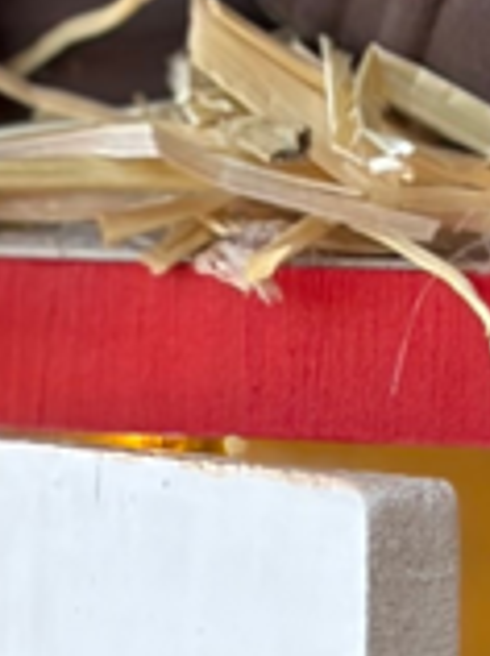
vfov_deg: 5.0
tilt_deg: -5.6
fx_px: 7475
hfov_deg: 3.7
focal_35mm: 395
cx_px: 727
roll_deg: -1.7
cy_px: 1038
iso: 32
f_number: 1.6
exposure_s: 1/382
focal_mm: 5.96
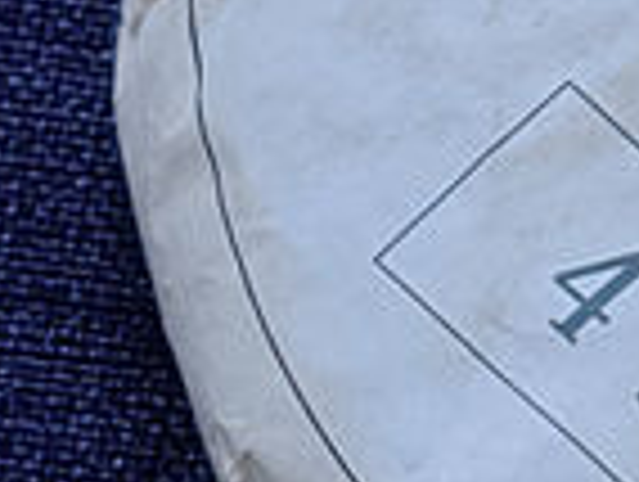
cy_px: 63
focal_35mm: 243
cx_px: 1197
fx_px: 4493
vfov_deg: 6.1
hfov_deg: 7.8
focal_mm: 5.54
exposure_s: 1/268
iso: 50
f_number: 4
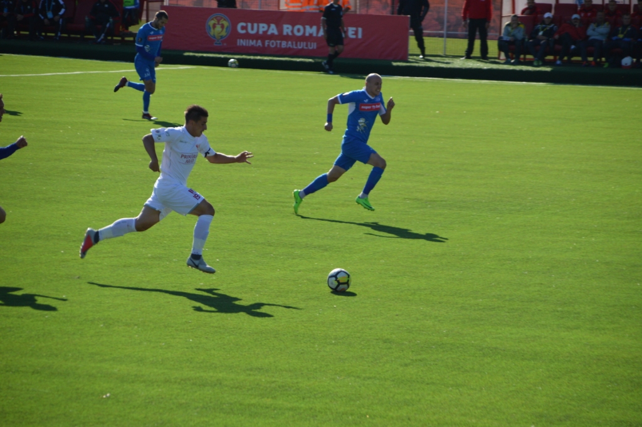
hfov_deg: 10.2
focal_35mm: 202
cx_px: 321
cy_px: 214
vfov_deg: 6.8
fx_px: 3608
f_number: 6
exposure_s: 1/500
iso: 320
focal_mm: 135
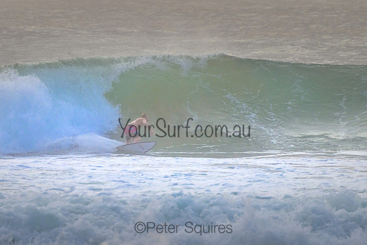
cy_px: 121
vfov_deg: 2.5
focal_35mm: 550
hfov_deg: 3.7
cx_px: 173
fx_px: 5606
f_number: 5.6
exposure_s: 1/2000
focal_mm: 400
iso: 1100
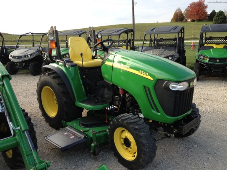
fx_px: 230
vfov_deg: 40.7
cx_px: 114
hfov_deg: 52.6
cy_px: 85
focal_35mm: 35
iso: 50
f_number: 2.4
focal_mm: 4.28
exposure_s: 1/267
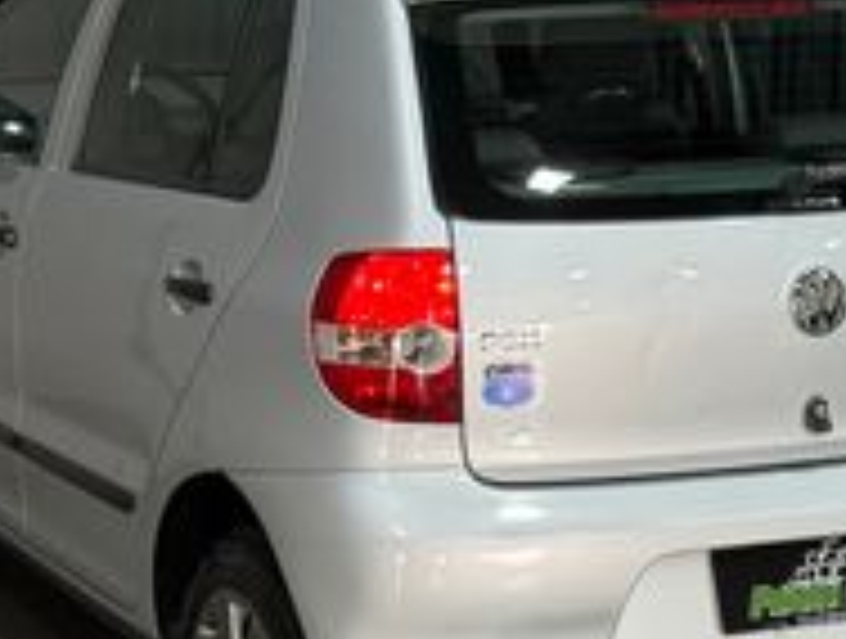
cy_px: 284
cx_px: 531
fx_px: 2940
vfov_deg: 12.4
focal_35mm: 120
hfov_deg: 16.4
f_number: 1.78
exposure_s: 1/60
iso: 200
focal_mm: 6.76
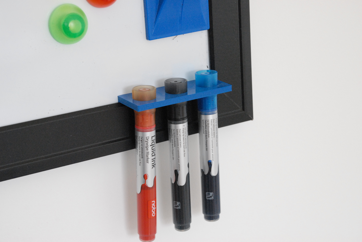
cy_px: 121
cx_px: 181
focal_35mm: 87
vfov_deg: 15.8
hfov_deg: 23.4
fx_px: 876
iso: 1600
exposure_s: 1/60
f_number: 7.1
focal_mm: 58
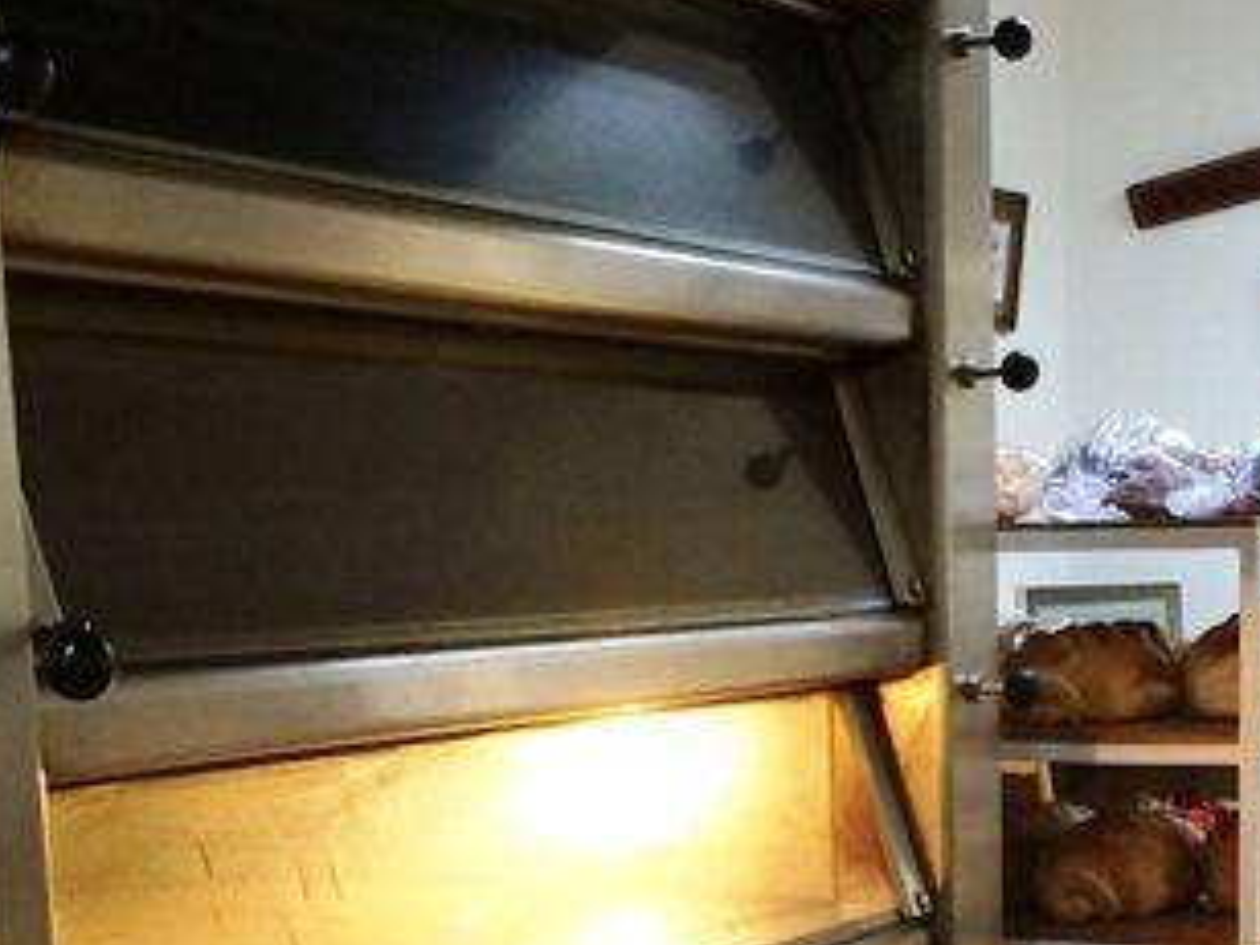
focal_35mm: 78
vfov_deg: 18.3
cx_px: 929
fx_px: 2839
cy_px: 1015
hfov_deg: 24.8
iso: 125
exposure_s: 1/33
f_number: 2.2
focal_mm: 4.12
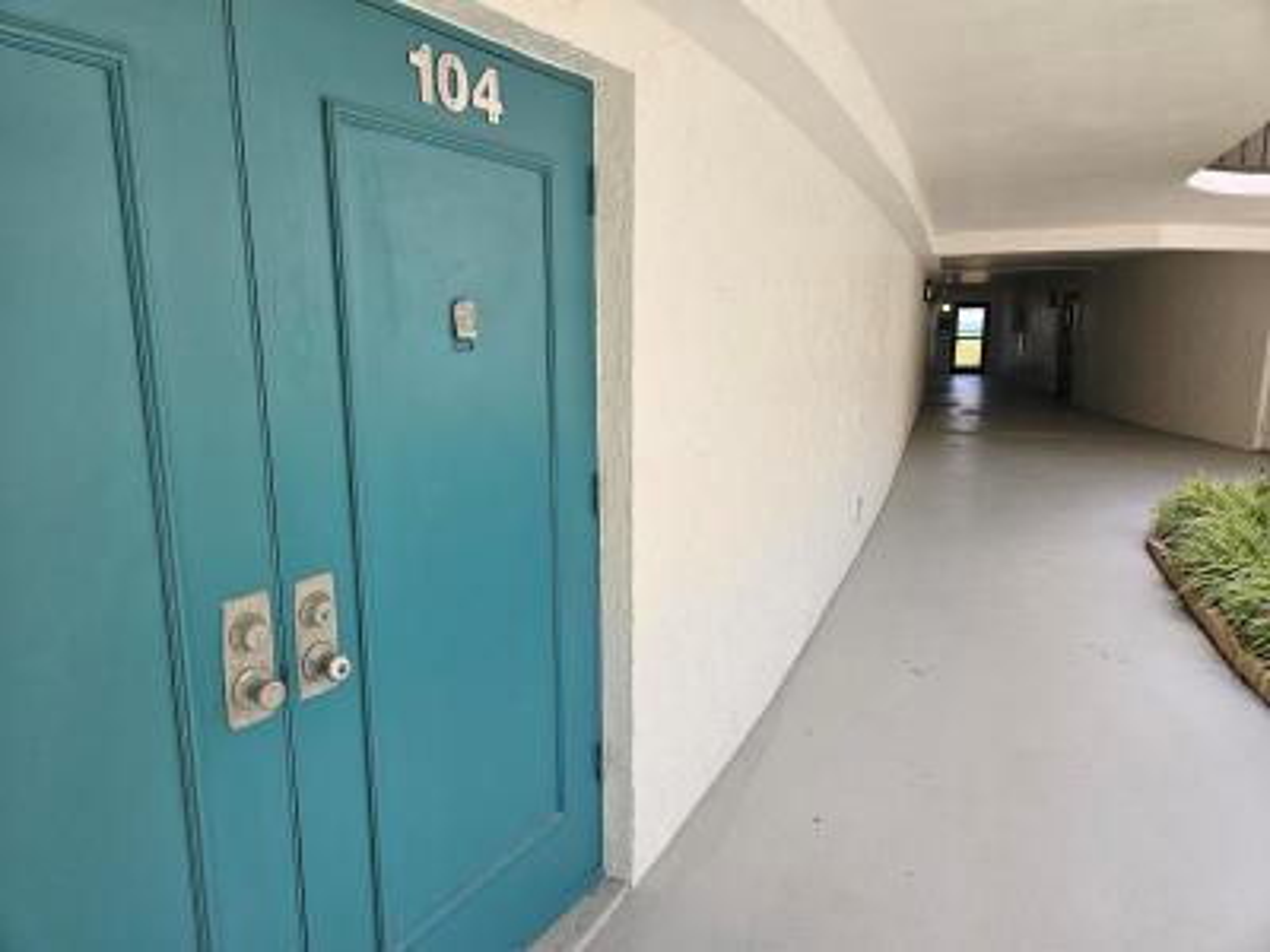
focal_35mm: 23
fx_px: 844
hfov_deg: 73.9
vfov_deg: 58.9
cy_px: 476
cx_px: 635
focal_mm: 5.4
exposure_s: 1/221
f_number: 1.8
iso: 40
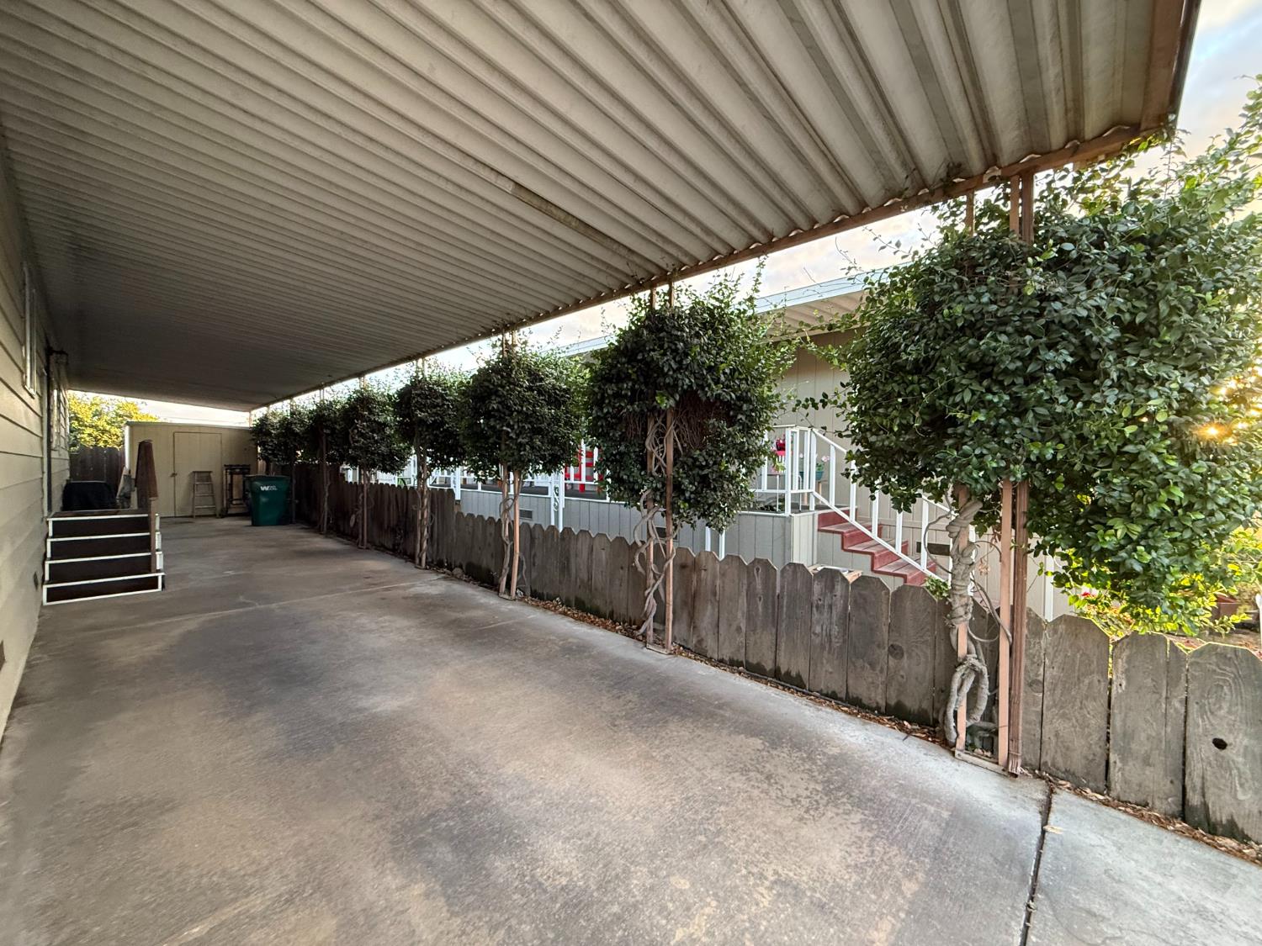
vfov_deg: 85.7
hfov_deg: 102.1
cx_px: 631
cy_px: 473
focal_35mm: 14
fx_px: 510
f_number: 2.2
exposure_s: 1/64
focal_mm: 2.22
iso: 320
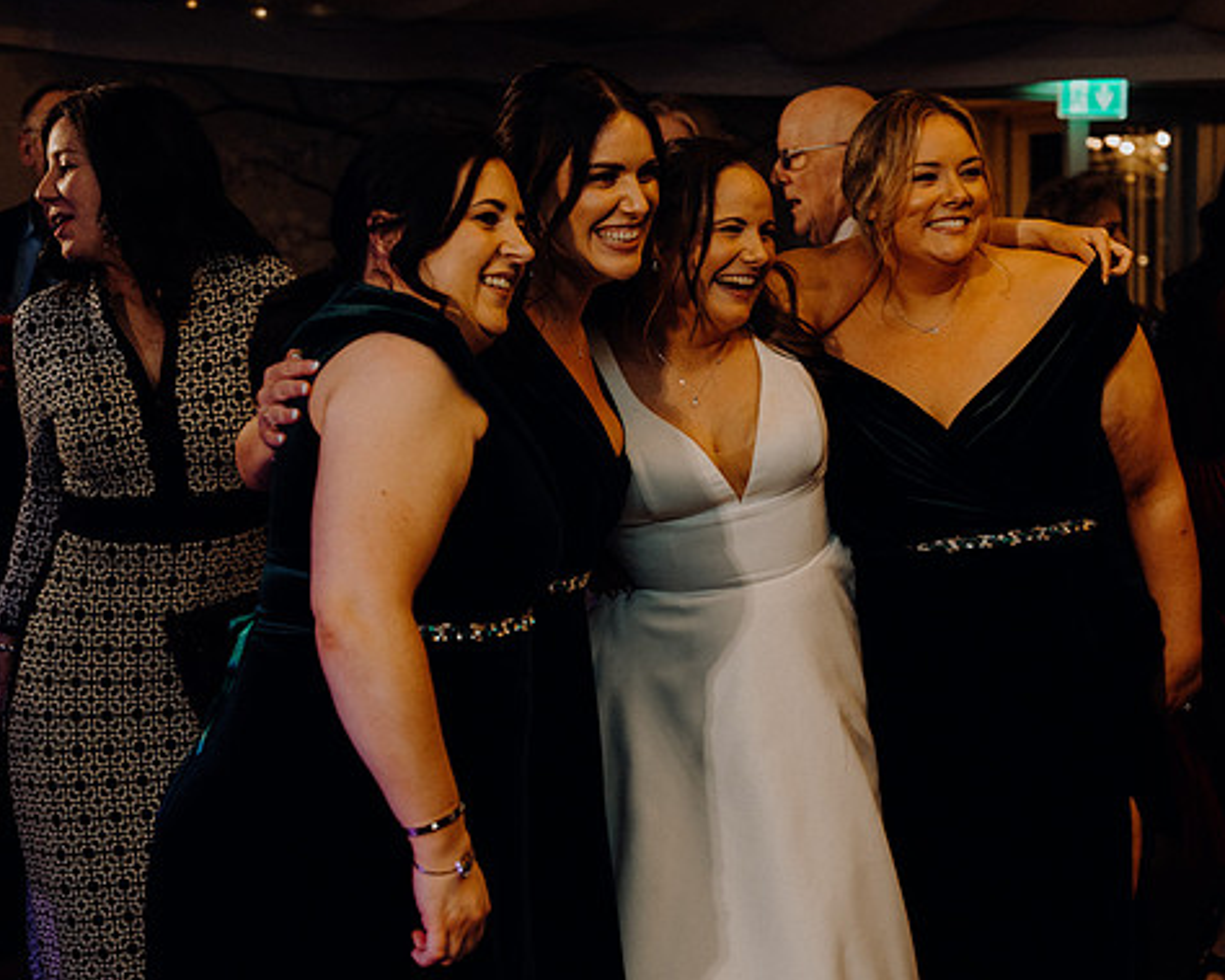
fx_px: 1957
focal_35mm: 54
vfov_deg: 28.1
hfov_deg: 34.7
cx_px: 664
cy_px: 490
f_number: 3.5
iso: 2500
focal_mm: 47
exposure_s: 1/160
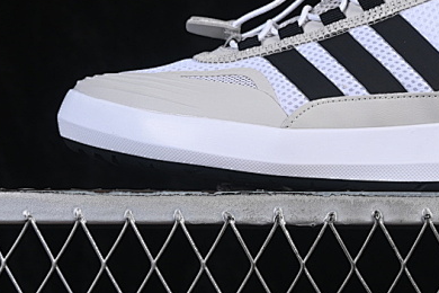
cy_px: 4
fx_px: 1878
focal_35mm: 154
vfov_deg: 8.9
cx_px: 343
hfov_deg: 13.3
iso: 160
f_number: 8
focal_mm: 50
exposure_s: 1/80
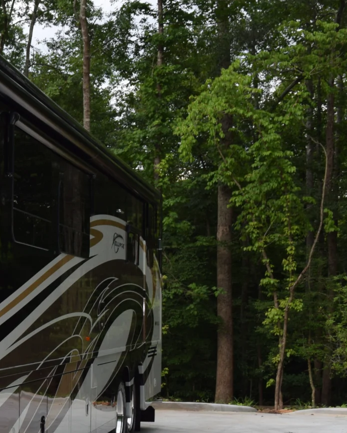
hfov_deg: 16.4
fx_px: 1065
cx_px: -212
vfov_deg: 22.9
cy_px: 289
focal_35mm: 83
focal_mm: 20
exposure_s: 1/125
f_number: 5.6
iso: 220
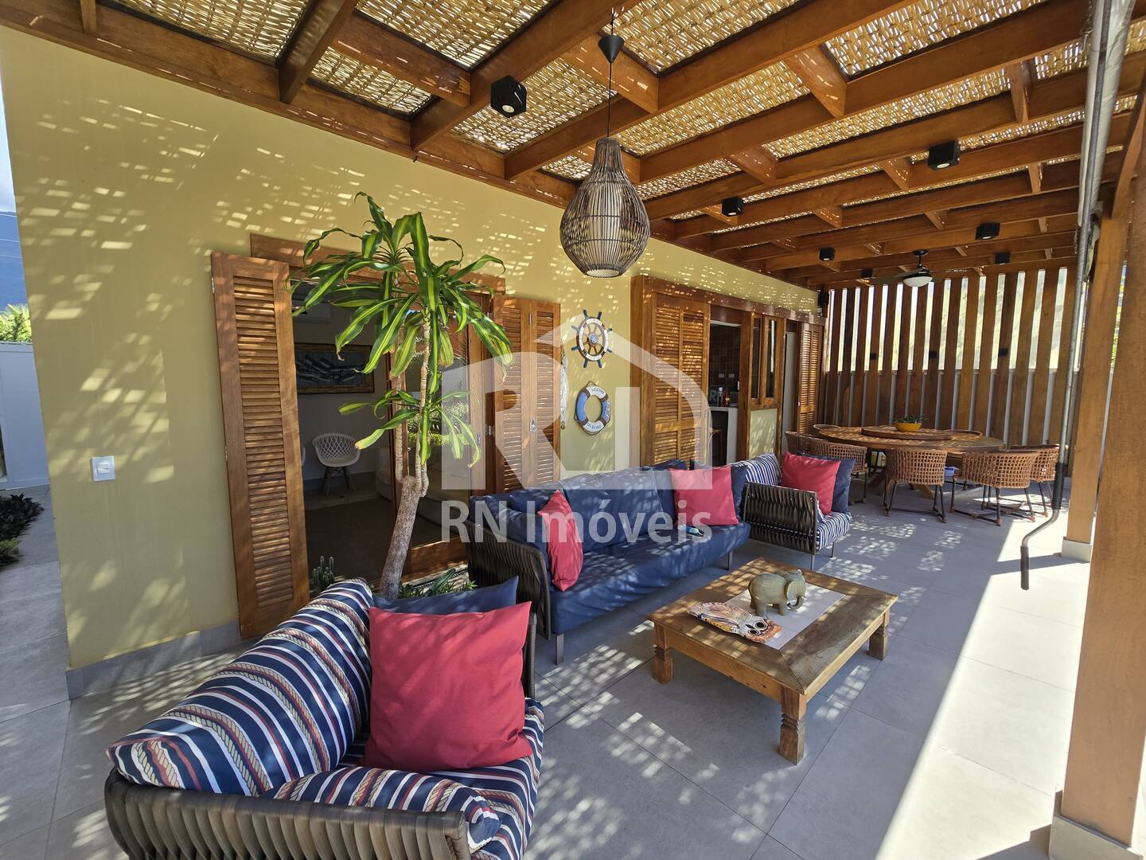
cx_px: 573
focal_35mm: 13
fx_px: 430
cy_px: 430
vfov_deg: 89.9
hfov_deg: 106.2
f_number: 2.2
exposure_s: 1/583
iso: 50
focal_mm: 2.2
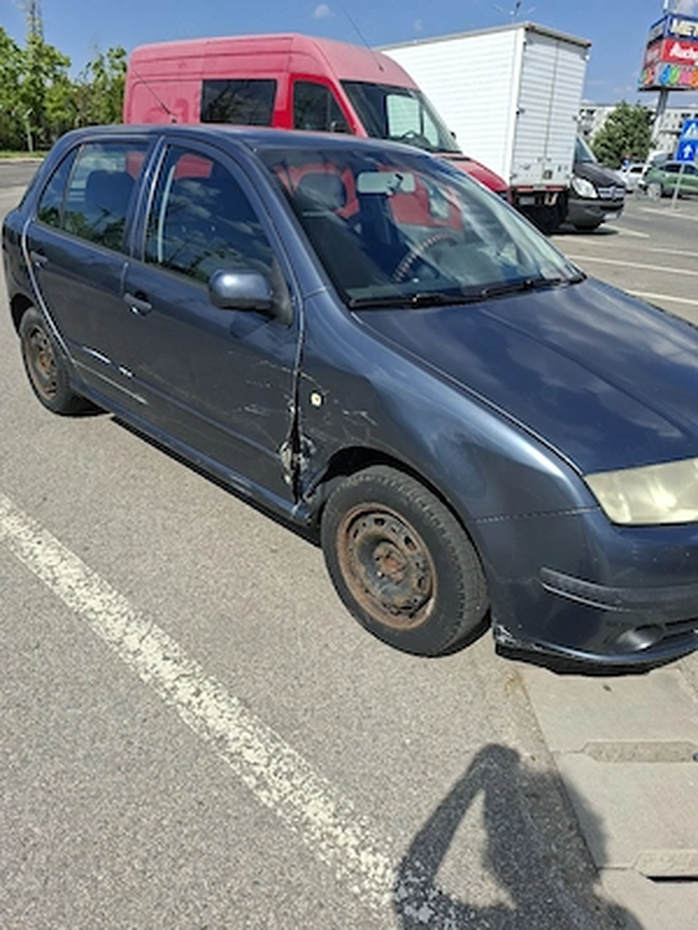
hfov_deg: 58.9
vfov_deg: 73.9
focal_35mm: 23
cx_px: 349
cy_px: 465
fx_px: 618
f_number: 1.8
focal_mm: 5.54
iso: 50
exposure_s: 1/2500
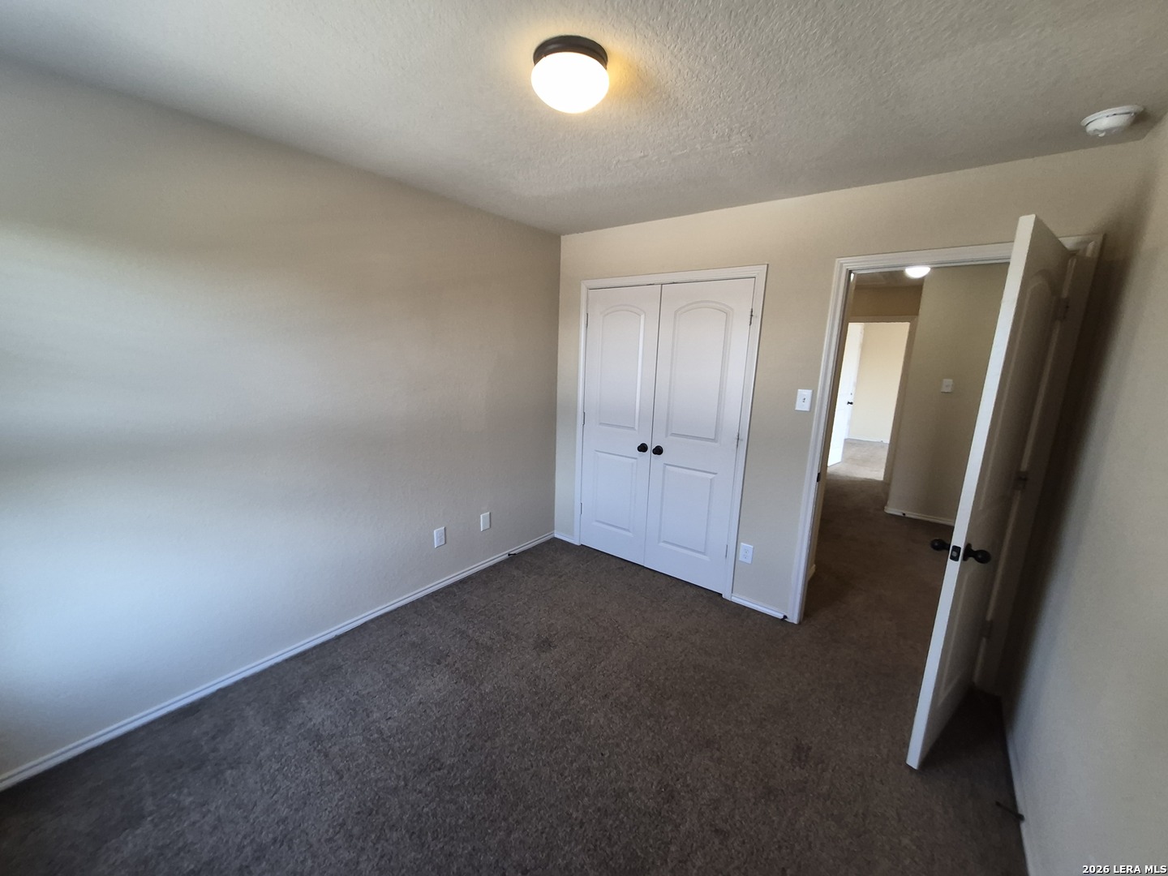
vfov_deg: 89.9
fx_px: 439
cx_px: 584
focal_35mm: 13
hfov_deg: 106.2
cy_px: 438
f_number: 2.2
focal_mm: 1.74
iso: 200
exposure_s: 1/60
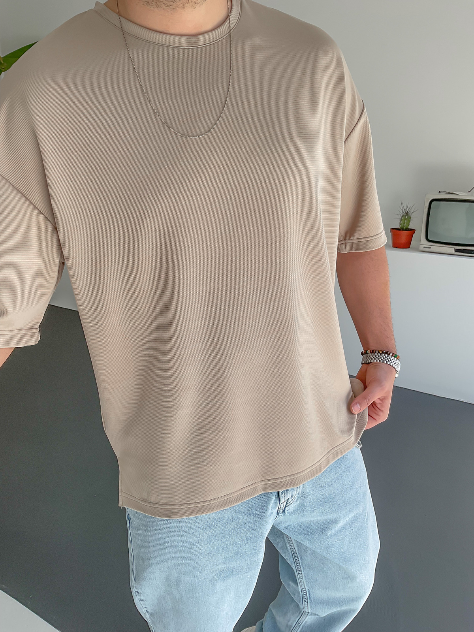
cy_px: 316
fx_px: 529
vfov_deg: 61.7
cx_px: 237
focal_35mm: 29
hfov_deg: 48.2
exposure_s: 1/300
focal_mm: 3
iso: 16
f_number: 1.8
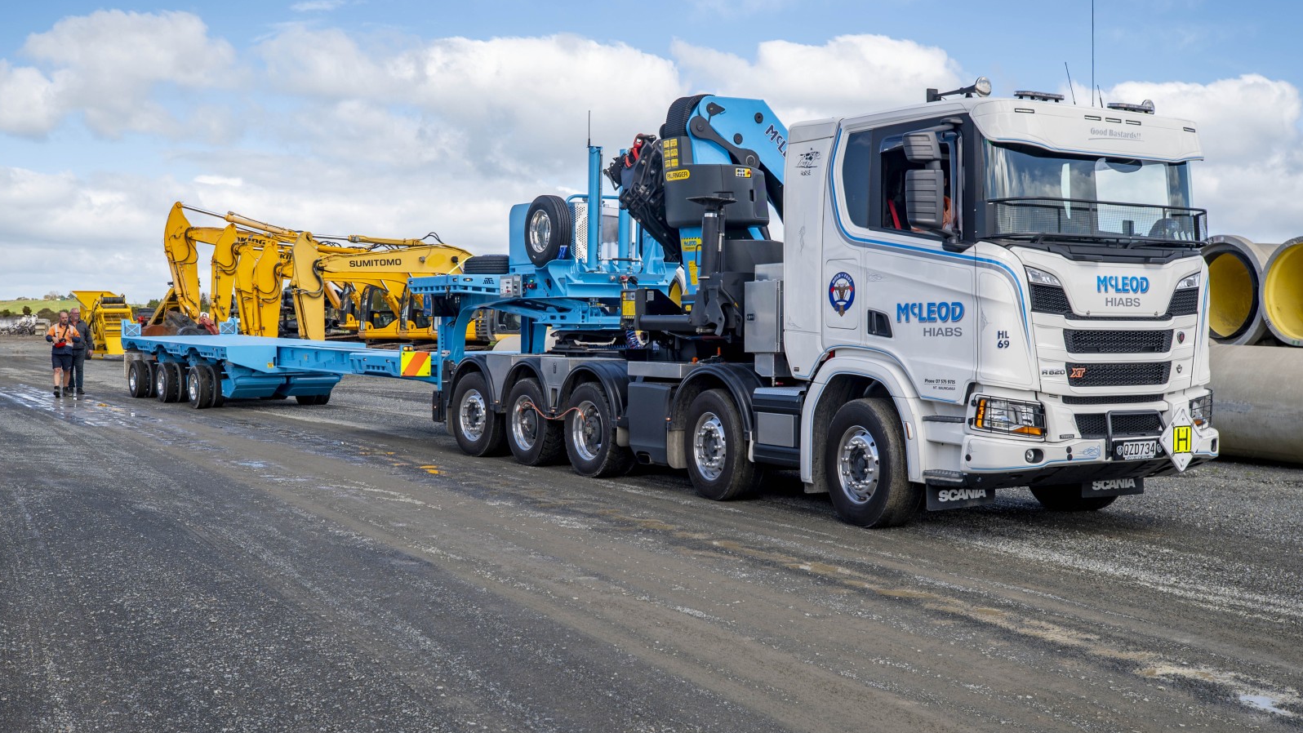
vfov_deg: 35.6
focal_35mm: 33
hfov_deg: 59.5
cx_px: 643
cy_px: 331
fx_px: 1140
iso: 100
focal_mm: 31
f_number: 5.6
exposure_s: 1/250
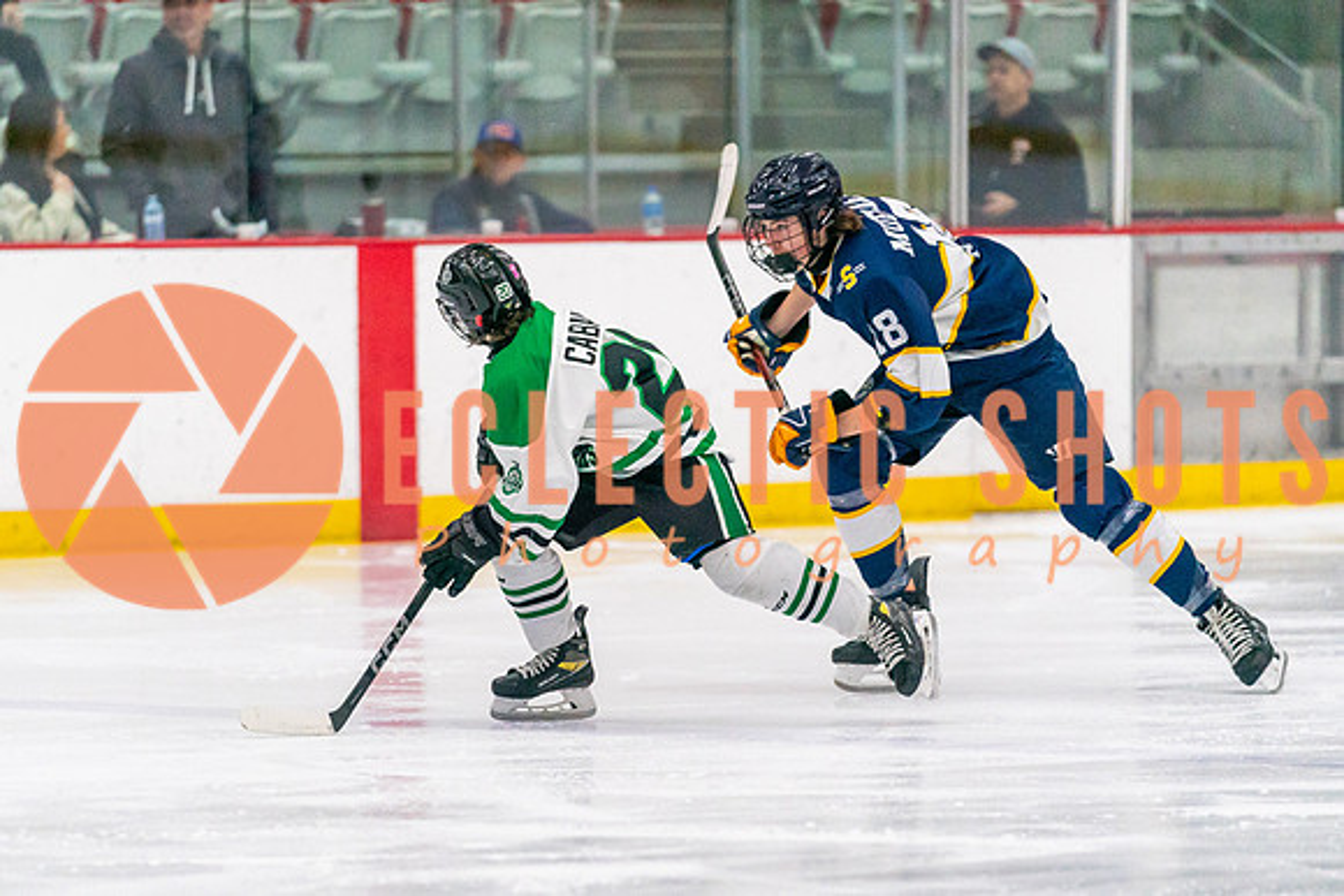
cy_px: 519
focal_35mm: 294
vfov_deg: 4.7
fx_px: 10977
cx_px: 595
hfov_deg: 7.0
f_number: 2.8
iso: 4000
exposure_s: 1/1600
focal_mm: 200
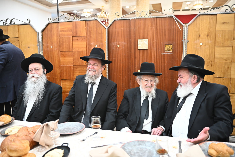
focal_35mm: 29
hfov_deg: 63.7
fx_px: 189
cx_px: 118
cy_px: 78
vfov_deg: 45.0
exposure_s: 1/200
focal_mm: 29
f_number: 2.8
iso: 1600
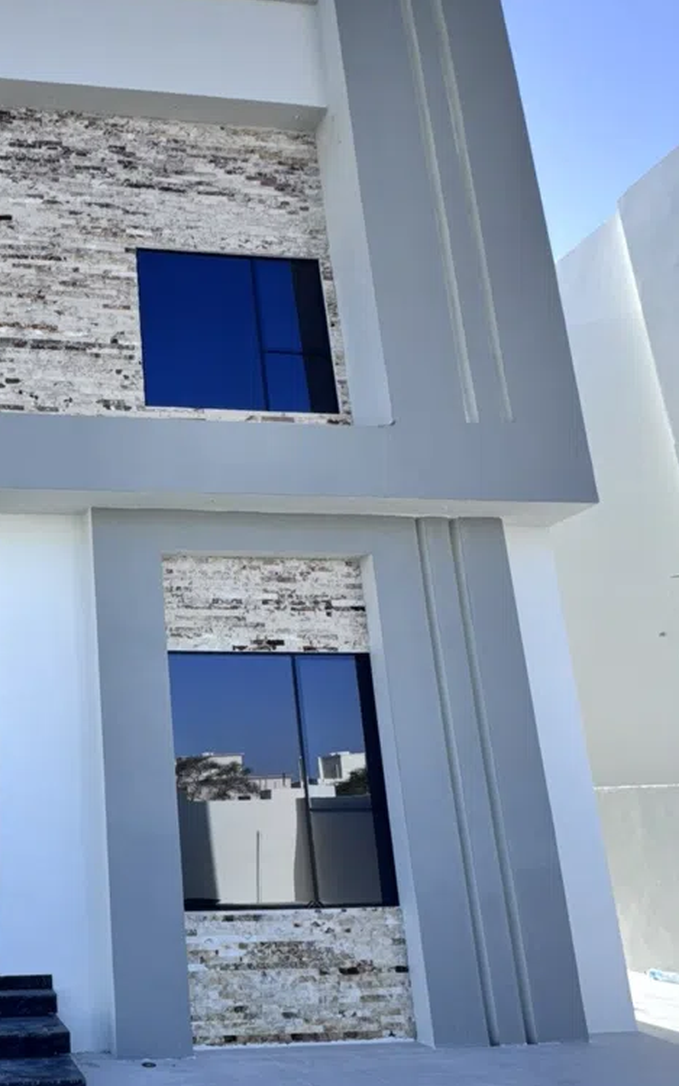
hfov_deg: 39.3
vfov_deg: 67.9
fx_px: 799
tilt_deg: +13.2
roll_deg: +0.1
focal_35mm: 27
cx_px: -33
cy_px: 635
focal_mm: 2.22
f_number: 2.2
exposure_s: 1/858
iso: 50
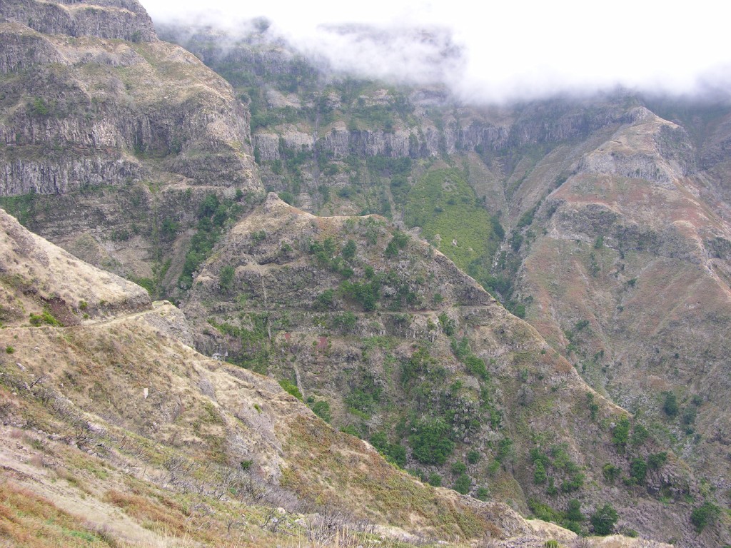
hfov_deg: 52.6
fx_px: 739
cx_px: 366
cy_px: 274
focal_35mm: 35
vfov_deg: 40.7
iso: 50
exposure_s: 1/77.9
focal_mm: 8.9
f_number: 4
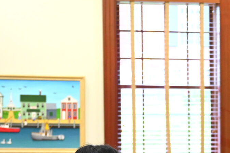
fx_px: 1098
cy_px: 200
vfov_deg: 7.9
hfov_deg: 11.8
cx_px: 257
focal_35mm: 172
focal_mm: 45
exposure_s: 1/200
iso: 2500
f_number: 2.8
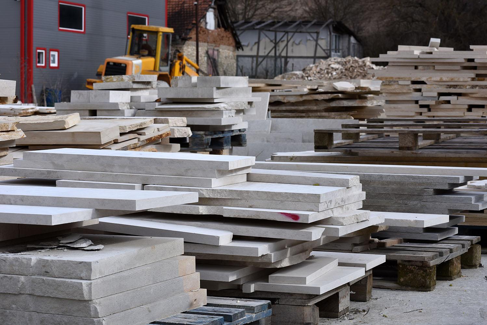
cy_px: 162
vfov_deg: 17.1
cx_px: 244
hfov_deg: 25.4
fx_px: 1083
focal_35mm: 80
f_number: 13
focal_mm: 80
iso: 200
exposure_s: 1/320
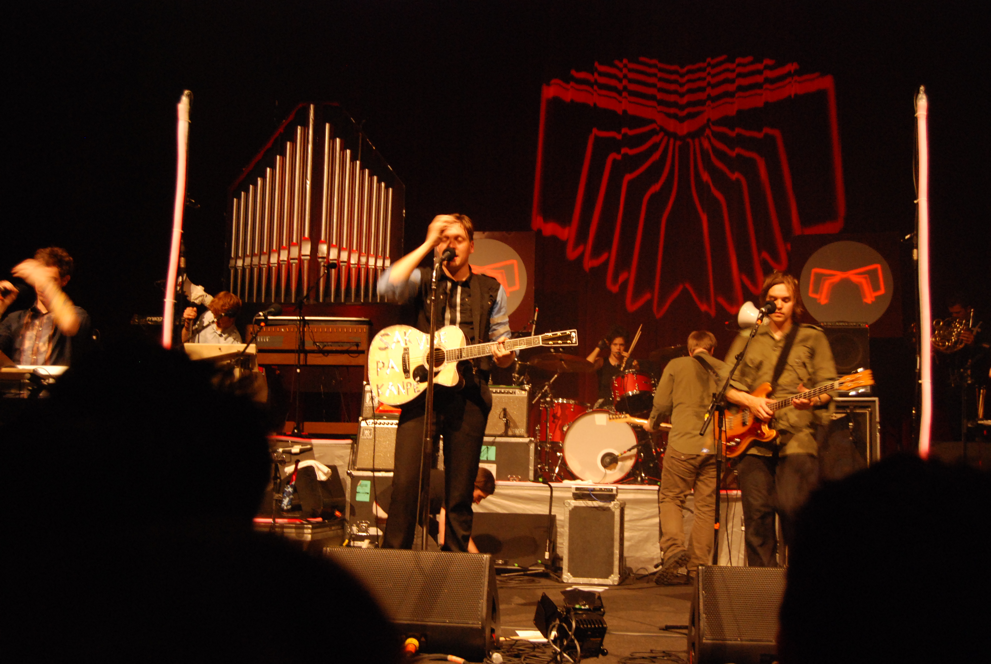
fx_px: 1158
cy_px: 332
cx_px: 496
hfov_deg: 46.3
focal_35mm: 42
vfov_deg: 32.0
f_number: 5
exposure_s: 1/10
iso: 1000
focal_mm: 28
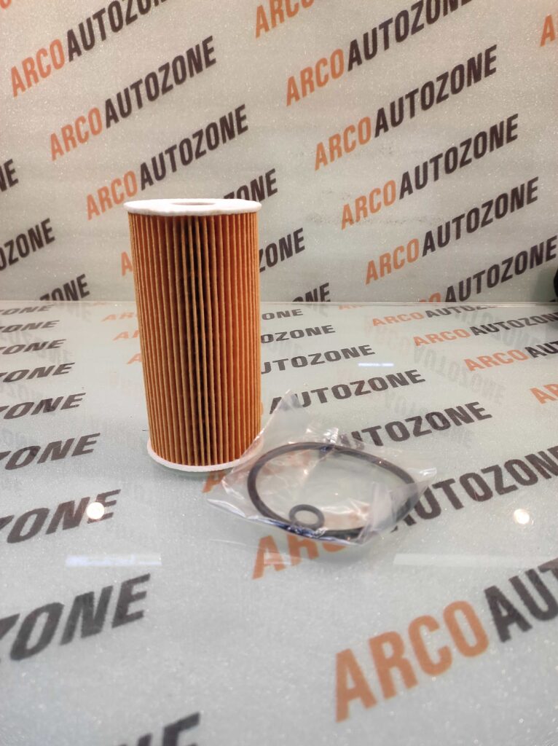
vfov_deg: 91.1
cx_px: 279
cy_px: 373
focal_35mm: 17
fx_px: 366
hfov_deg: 74.6
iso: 295
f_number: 1.79
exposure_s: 1/50
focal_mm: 4.74
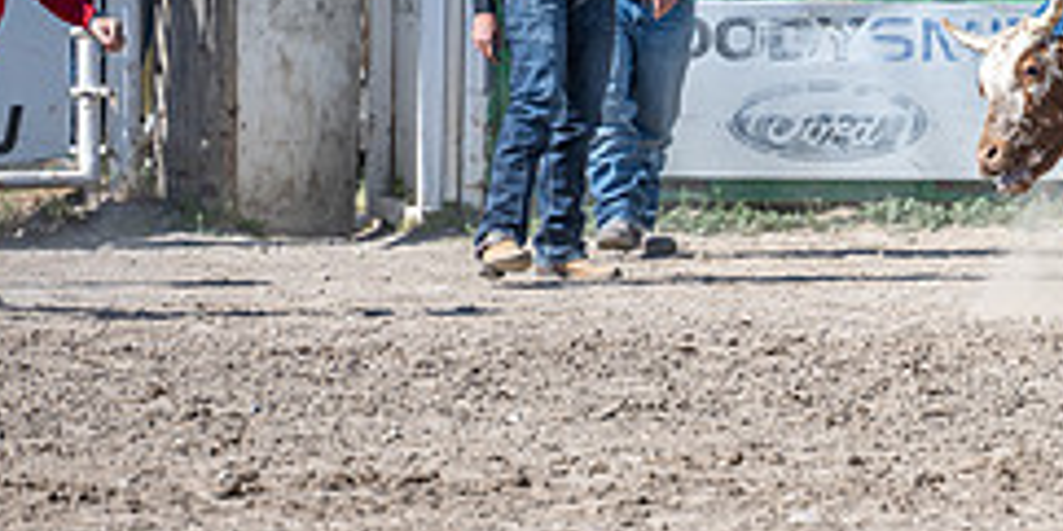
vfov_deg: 2.1
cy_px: 66
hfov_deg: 4.3
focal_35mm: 516
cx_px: 1103
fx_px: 14173
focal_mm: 200
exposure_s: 1/1250
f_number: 2.8
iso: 40
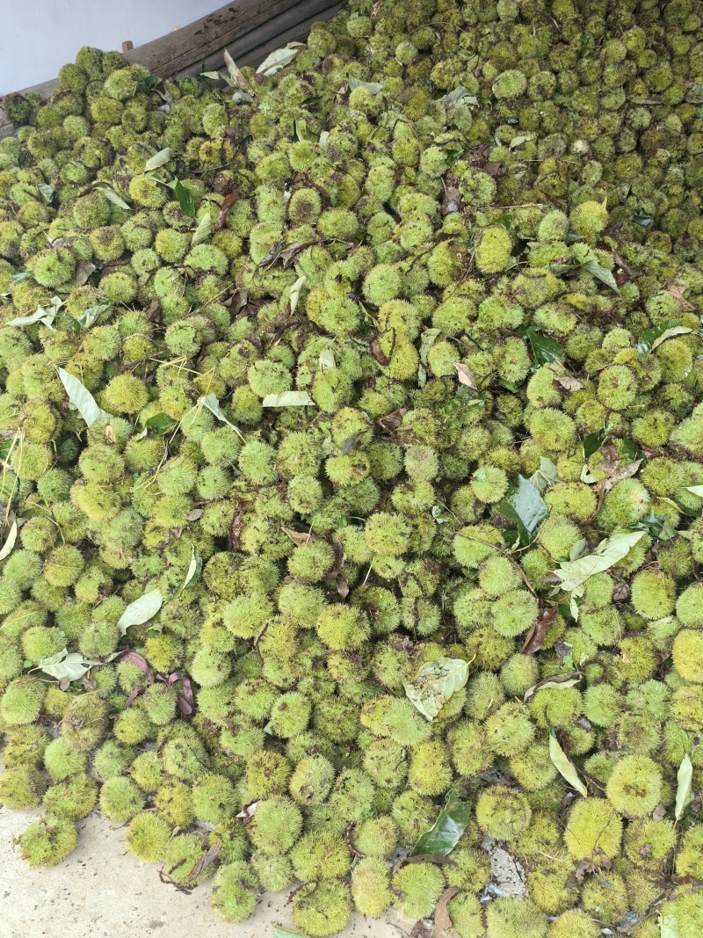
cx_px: 352
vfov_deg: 50.1
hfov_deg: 38.7
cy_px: 469
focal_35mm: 37
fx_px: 1002
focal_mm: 5.52
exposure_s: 1/187
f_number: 1.9
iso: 50
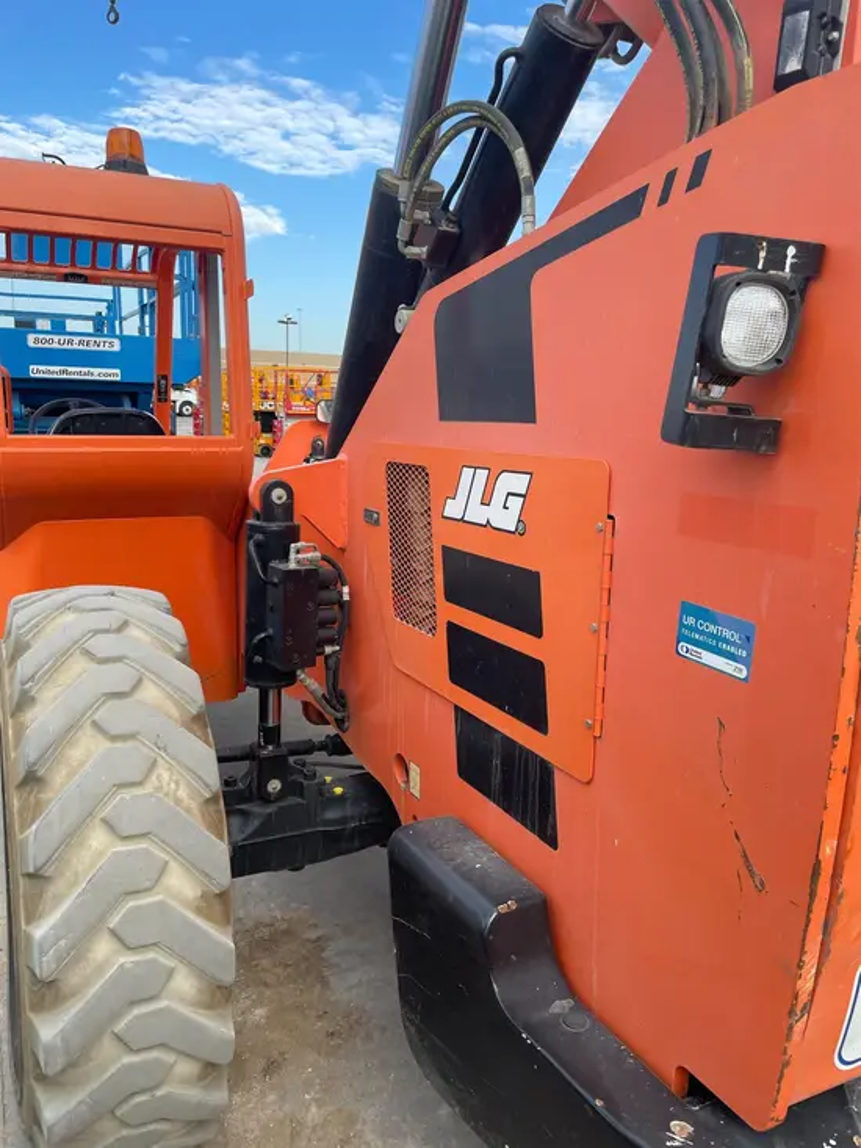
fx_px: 862
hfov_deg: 53.1
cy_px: 574
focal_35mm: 26
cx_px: 430
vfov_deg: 67.3
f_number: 1.6
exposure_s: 1/678
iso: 32
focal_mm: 4.2
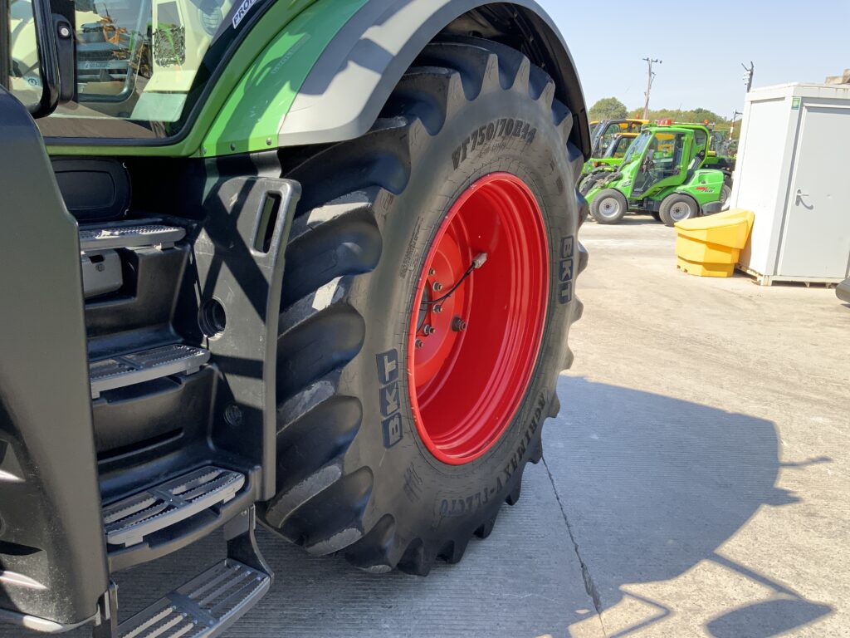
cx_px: 425
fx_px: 712
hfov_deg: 61.7
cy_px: 319
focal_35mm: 29
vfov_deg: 48.2
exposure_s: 1/380
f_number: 1.8
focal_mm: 3
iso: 16
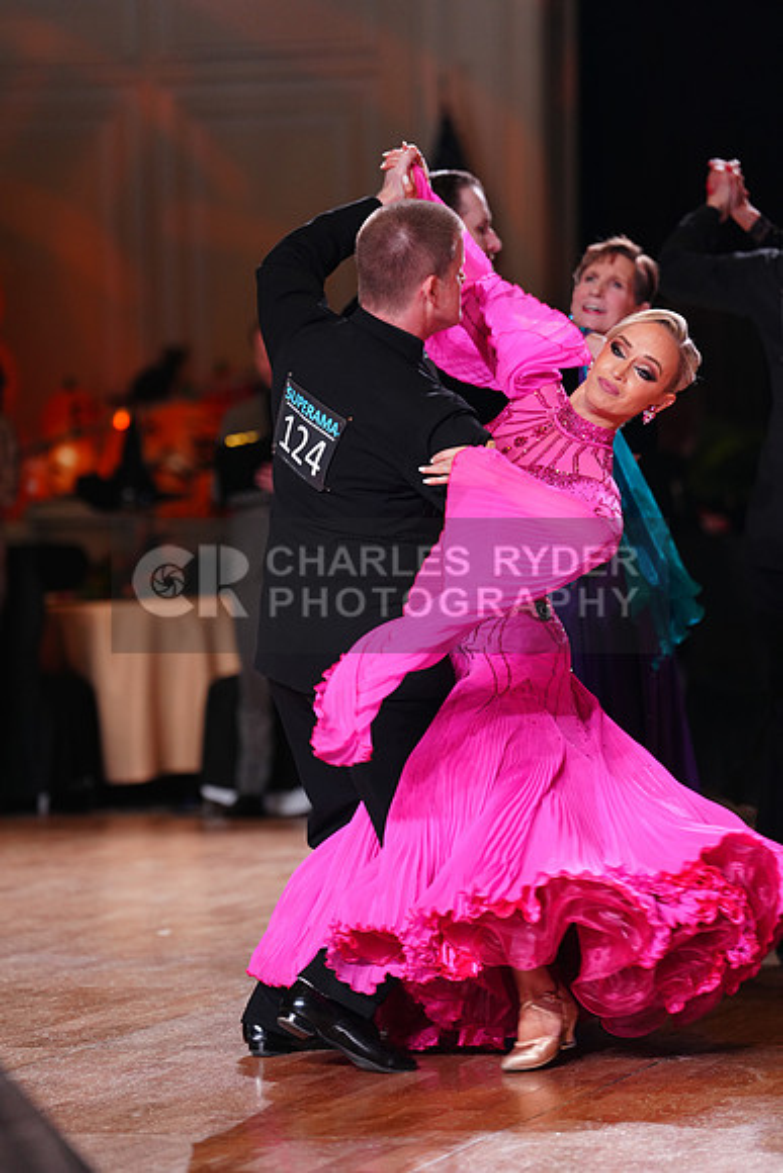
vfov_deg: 14.2
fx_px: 4695
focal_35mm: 144
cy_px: 586
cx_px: 392
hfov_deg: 9.5
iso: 1250
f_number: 2.8
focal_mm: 144
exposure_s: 1/400
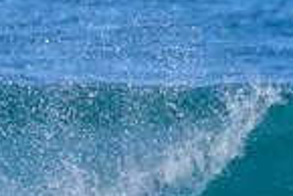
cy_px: 256
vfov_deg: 0.4
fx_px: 25989
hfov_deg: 0.6
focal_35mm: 3190
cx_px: 164
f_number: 11
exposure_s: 1/2000
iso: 2500
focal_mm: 800
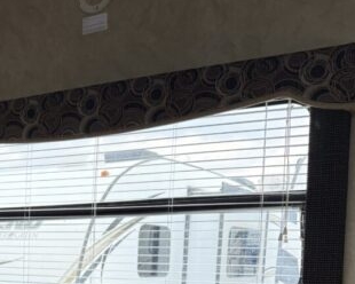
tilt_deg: -5.1
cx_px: 27
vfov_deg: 24.2
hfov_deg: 30.8
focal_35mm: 58
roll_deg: -1.5
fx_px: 609
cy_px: 326
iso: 100
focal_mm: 6.76
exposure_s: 1/383
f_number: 1.78
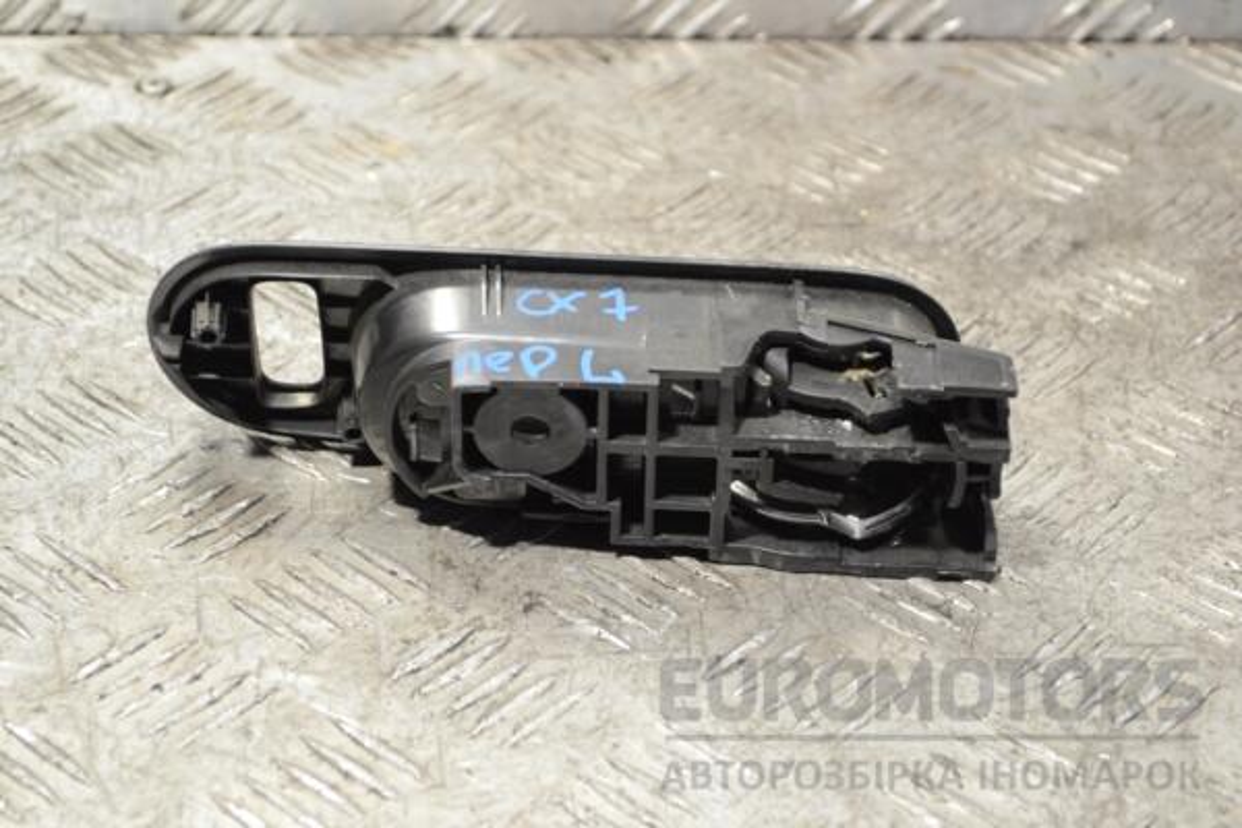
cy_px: 414
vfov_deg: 16.6
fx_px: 2846
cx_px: 621
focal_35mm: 82
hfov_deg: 24.6
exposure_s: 1/30
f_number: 5.6
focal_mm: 55
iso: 640
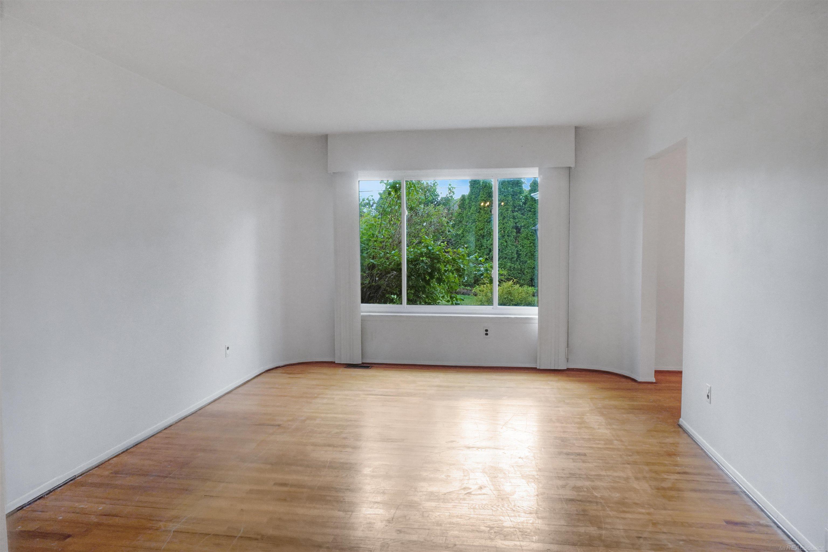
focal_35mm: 24
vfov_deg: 53.2
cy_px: 276
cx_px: 414
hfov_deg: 73.7
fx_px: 552
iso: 3200
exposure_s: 1/30
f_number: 18
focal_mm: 16
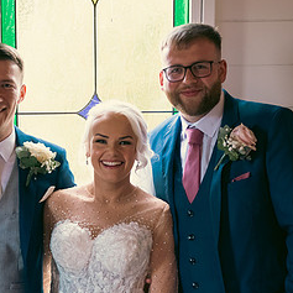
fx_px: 958
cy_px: 233
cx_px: 37
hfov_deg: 17.2
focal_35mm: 100
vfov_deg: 17.3
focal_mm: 48
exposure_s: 1/160
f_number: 3.5
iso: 640
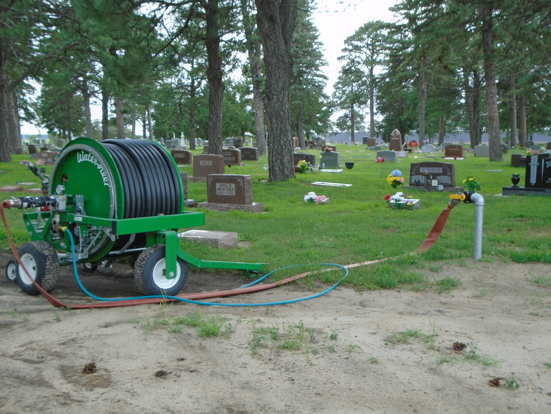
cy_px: 207
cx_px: 276
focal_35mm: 42
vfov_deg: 34.3
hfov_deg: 44.8
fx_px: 669
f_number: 4.1
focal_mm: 7.4
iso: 100
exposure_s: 1/160
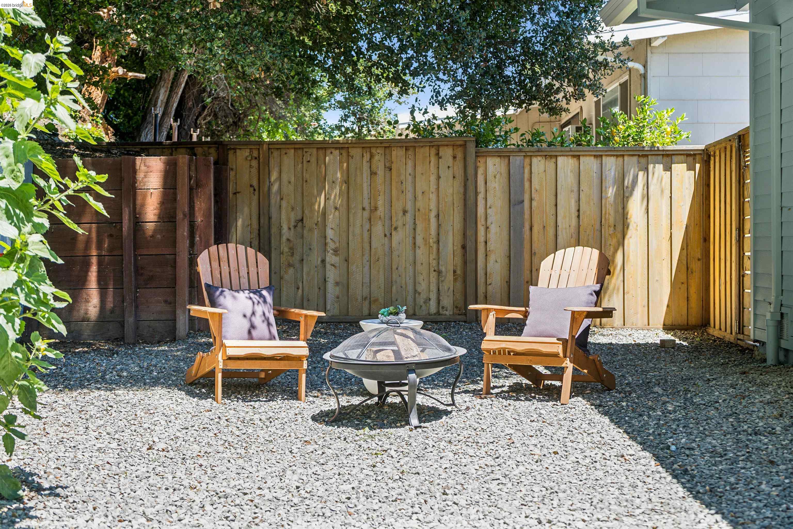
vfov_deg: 27.5
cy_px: 264
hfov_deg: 40.3
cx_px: 396
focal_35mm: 49
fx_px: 1079
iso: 100
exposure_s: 1/100
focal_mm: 49
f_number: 5.6
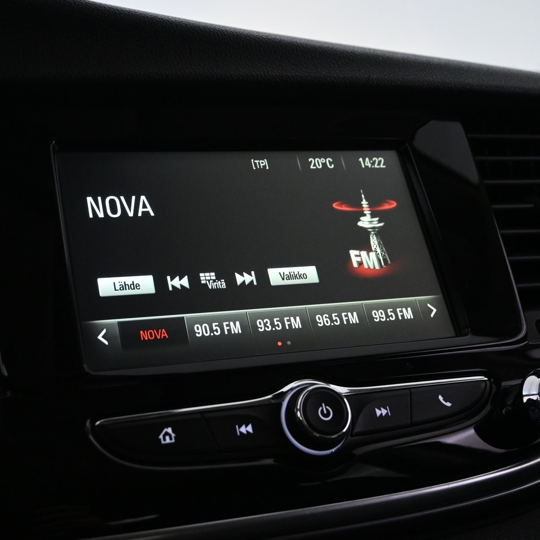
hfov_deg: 34.9
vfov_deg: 34.9
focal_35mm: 49
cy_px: 273
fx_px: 859
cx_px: 250
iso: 3200
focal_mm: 25
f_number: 4.5
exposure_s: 1/80
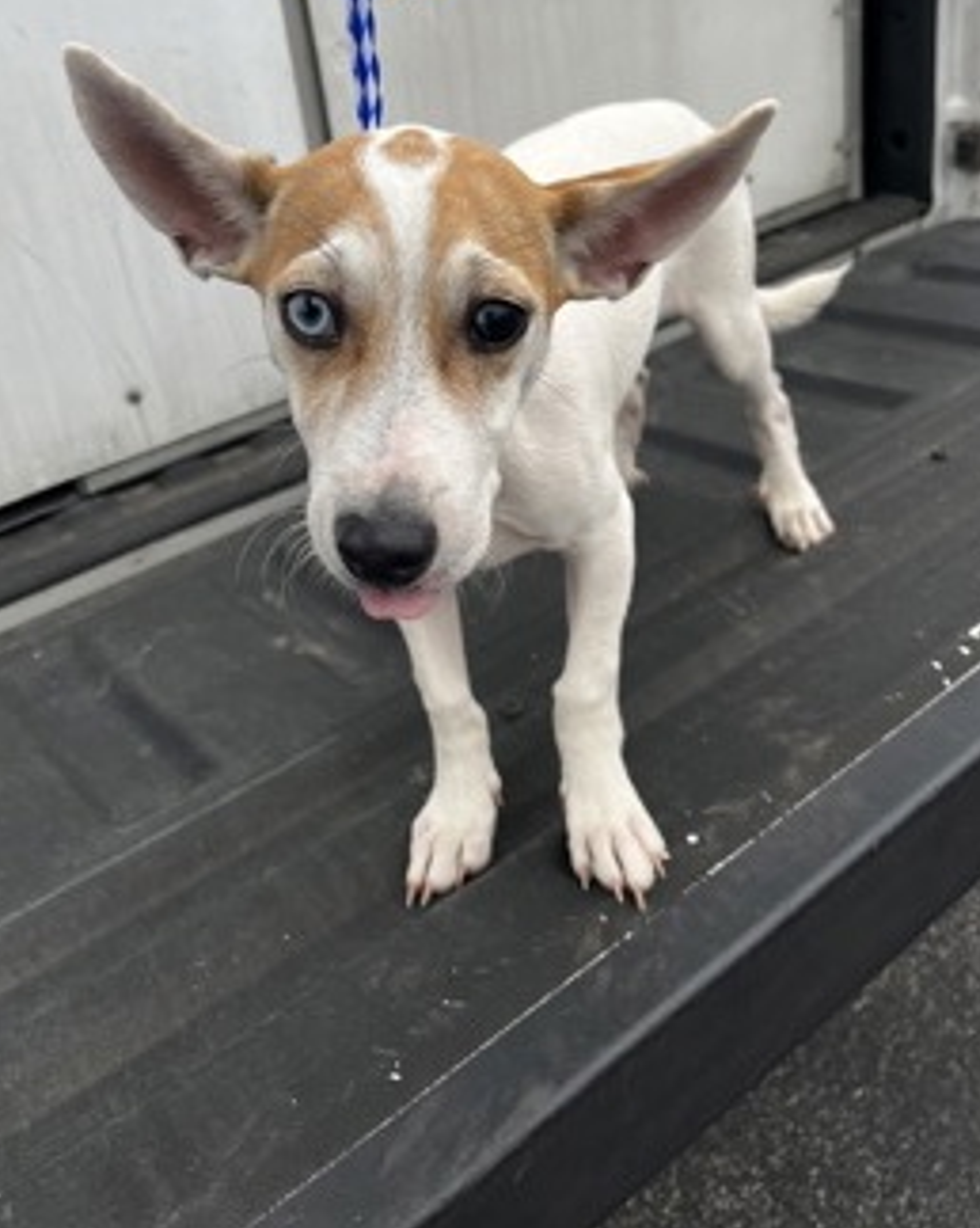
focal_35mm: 33
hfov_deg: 44.5
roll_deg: +9.4
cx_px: 507
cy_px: 449
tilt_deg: -24.0
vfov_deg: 53.6
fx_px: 1198
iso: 50
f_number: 1.6
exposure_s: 1/294
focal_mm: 5.1
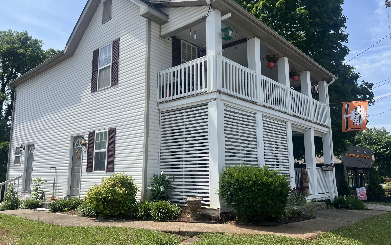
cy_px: 122
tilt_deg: +10.6
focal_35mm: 28
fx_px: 298
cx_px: 194
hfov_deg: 66.5
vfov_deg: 44.5
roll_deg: +0.3
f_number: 1.5
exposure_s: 1/4115
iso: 50
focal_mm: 5.7
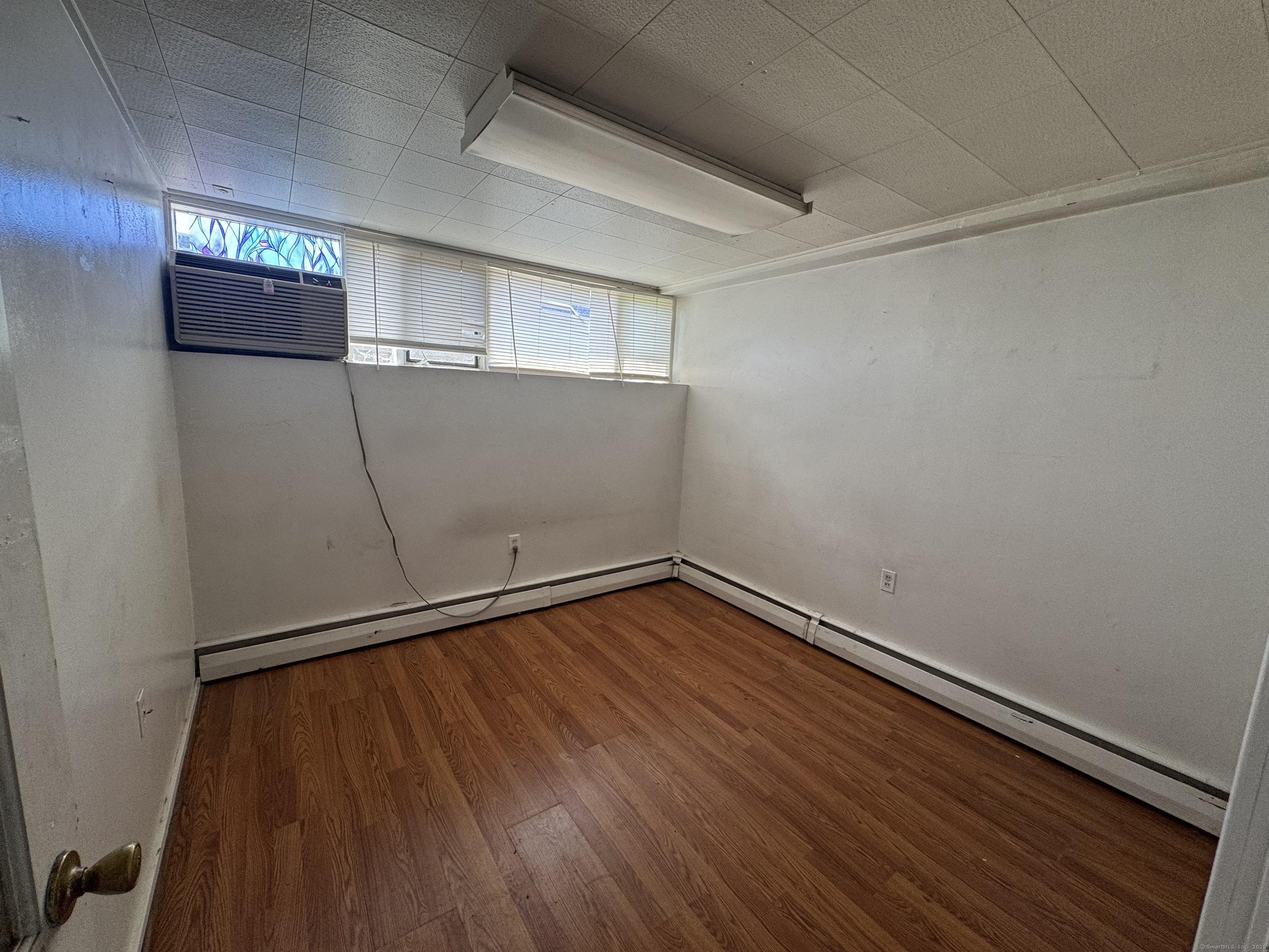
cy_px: 476
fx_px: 513
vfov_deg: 85.7
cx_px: 634
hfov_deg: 102.1
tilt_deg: -10.3
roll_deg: -3.2
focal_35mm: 14
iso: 80
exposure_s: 1/99
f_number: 2.2
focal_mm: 2.22
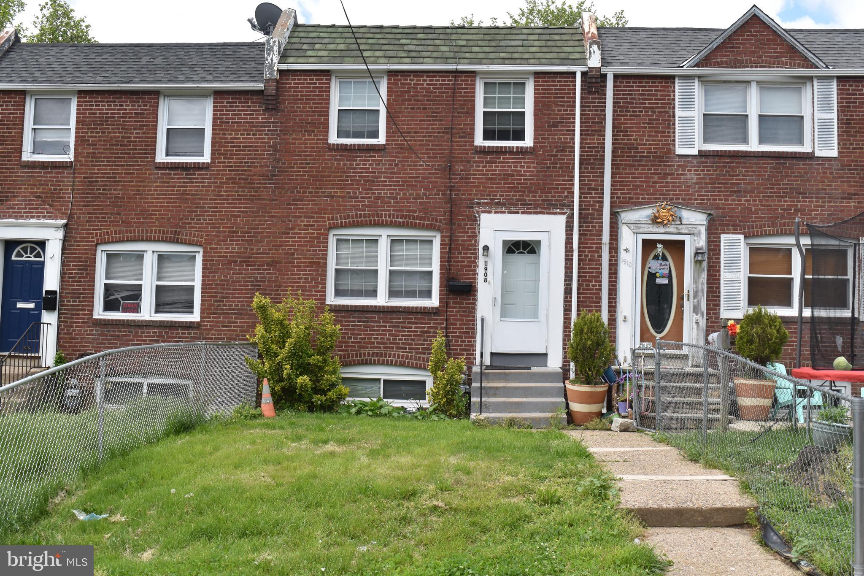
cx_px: 432
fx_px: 936
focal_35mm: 39
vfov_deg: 34.2
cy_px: 288
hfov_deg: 49.6
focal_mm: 26
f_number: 9
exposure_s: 1/320
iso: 200
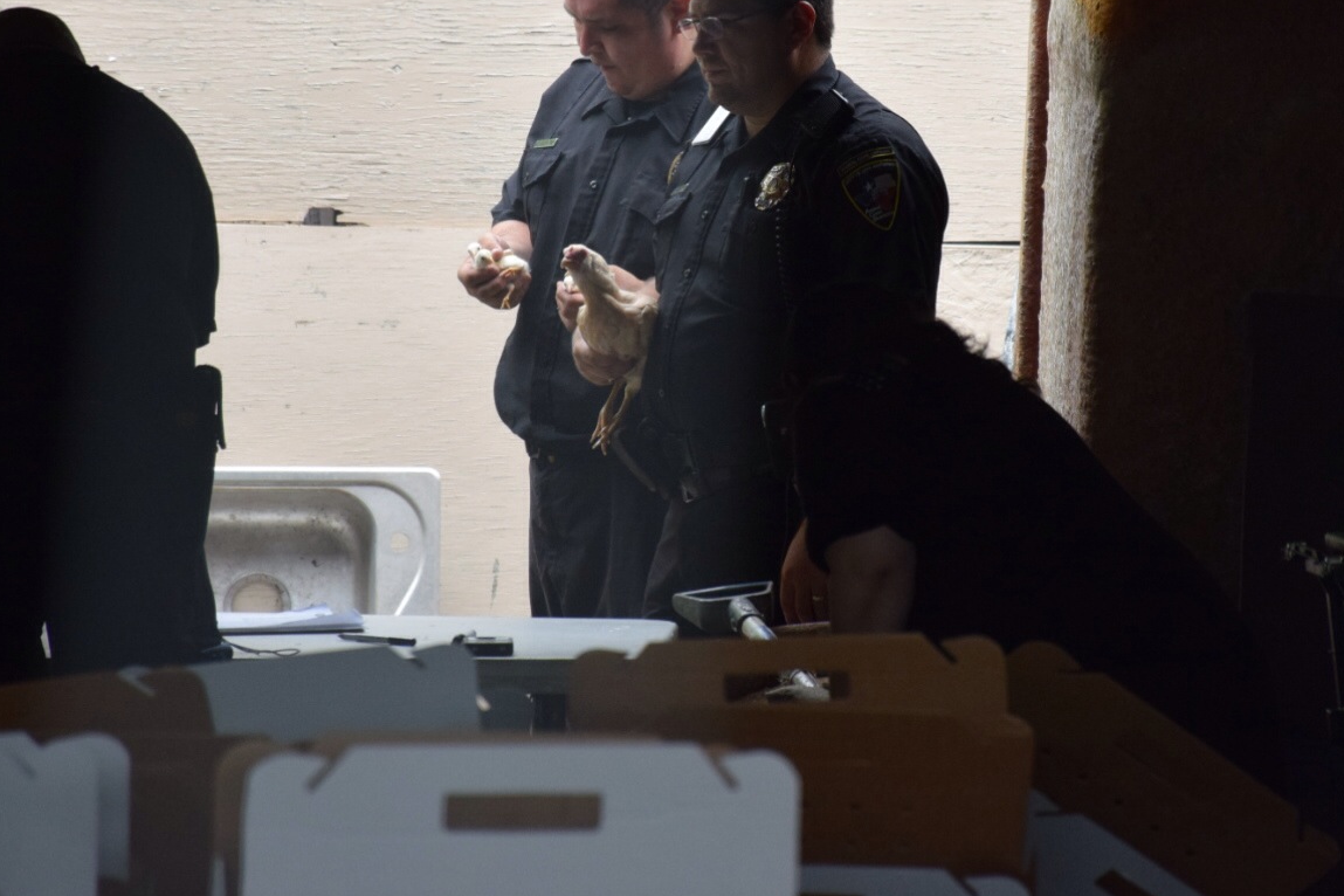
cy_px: 284
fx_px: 11050
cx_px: 750
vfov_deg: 4.6
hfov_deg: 7.0
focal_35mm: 296
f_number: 5.6
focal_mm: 140
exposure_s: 1/500
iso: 1250
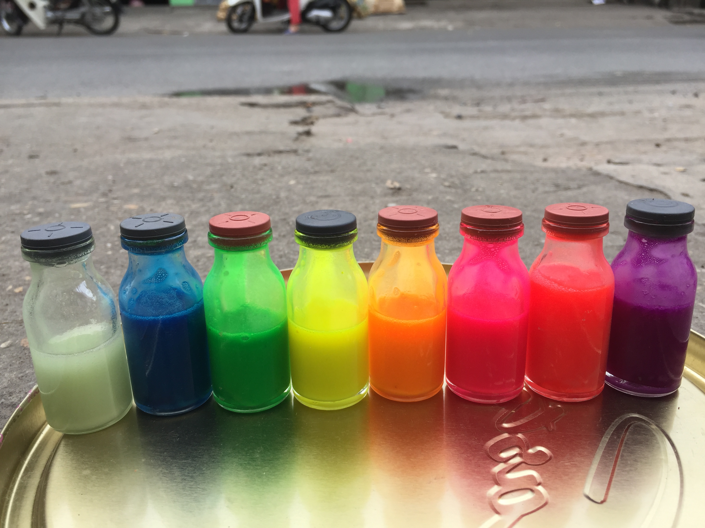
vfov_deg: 48.2
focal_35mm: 29
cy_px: 264
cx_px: 352
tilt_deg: -22.2
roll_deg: -1.1
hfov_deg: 61.7
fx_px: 591
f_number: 2.2
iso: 32
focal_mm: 4.15
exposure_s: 1/670
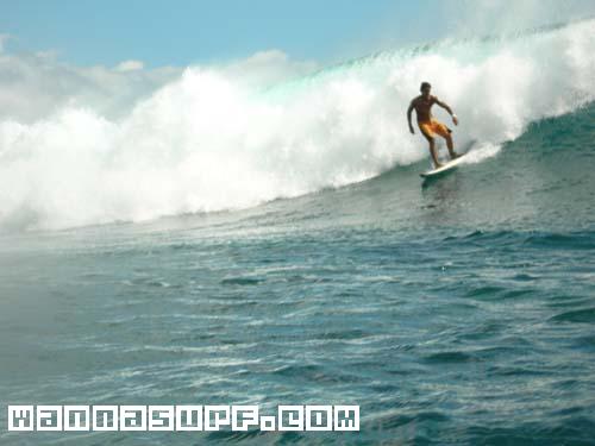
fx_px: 1942
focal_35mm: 113
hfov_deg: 17.4
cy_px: 223
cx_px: 298
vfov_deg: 13.1
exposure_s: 1/184
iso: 53
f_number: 8.2
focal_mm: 23.4
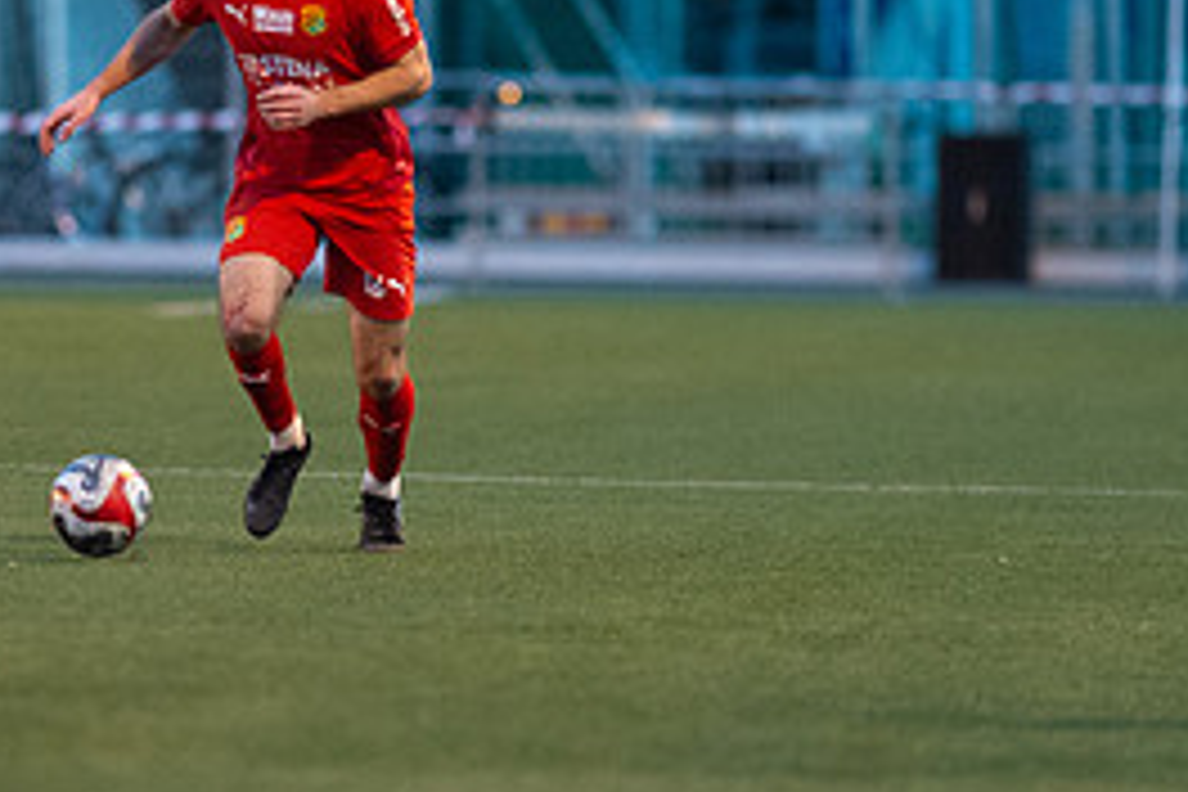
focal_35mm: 658
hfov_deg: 3.1
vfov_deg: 2.1
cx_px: 306
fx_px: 21712
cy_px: 248
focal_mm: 300
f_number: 3.2
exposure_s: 1/800
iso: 8000
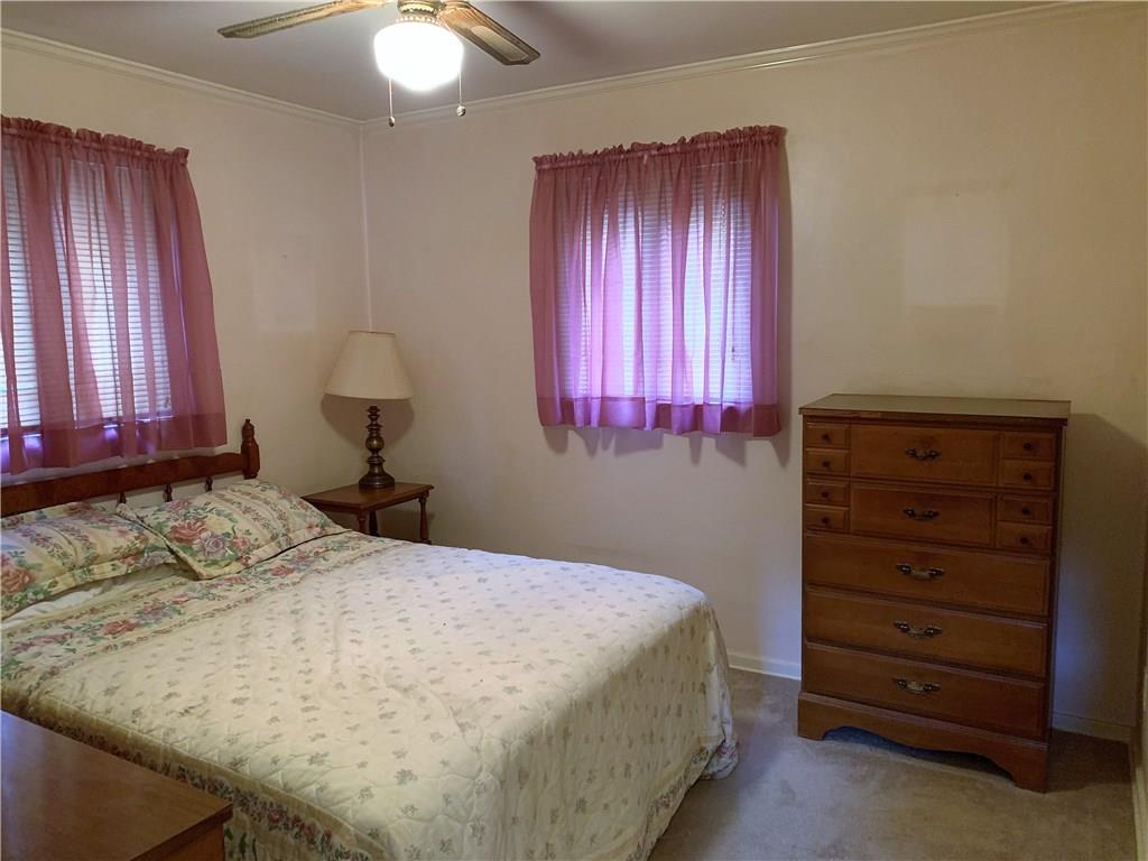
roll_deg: +0.5
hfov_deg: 67.3
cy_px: 430
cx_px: 574
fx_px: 862
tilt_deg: -6.8
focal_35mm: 26
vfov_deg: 53.1
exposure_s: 1/30
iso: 400
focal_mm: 4.25
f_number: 1.8
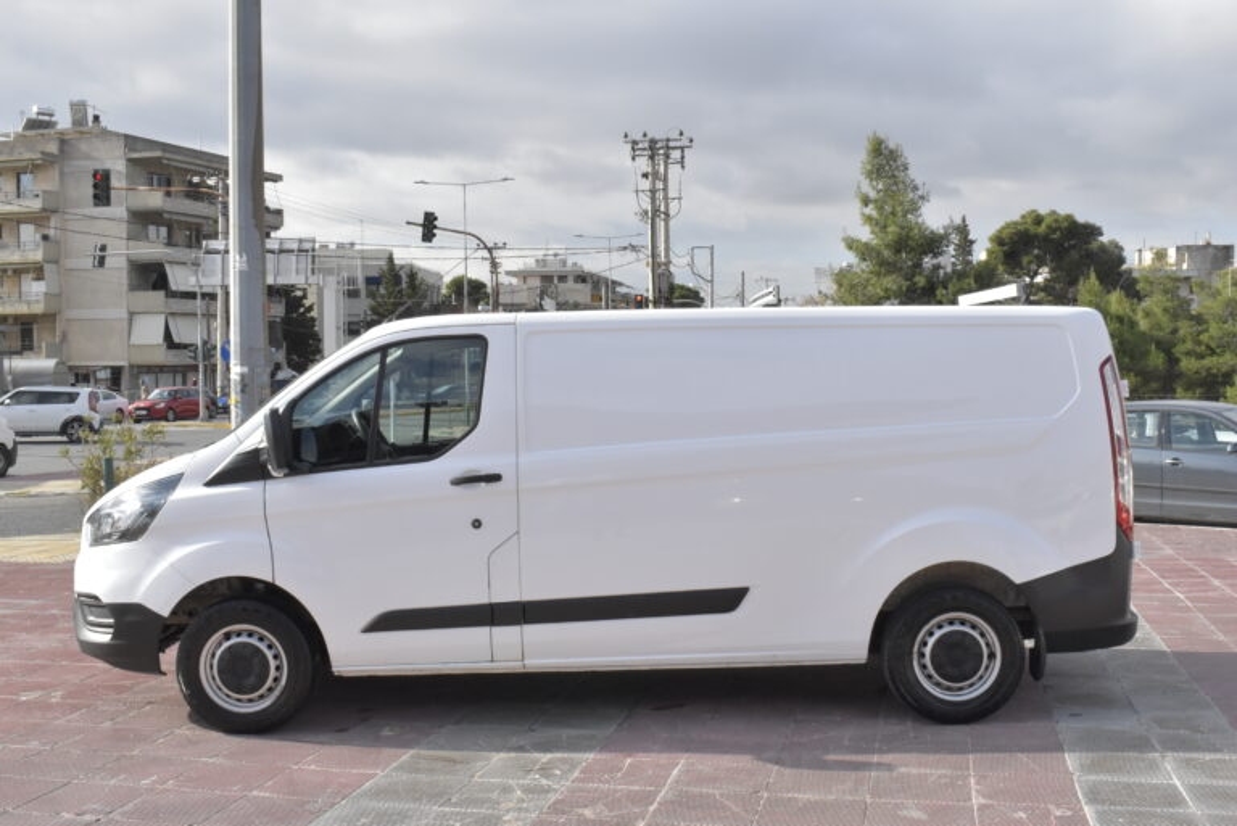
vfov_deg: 34.3
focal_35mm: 39
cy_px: 413
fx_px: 1341
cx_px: 618
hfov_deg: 49.5
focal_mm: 26
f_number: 20
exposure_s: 1/500
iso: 1600
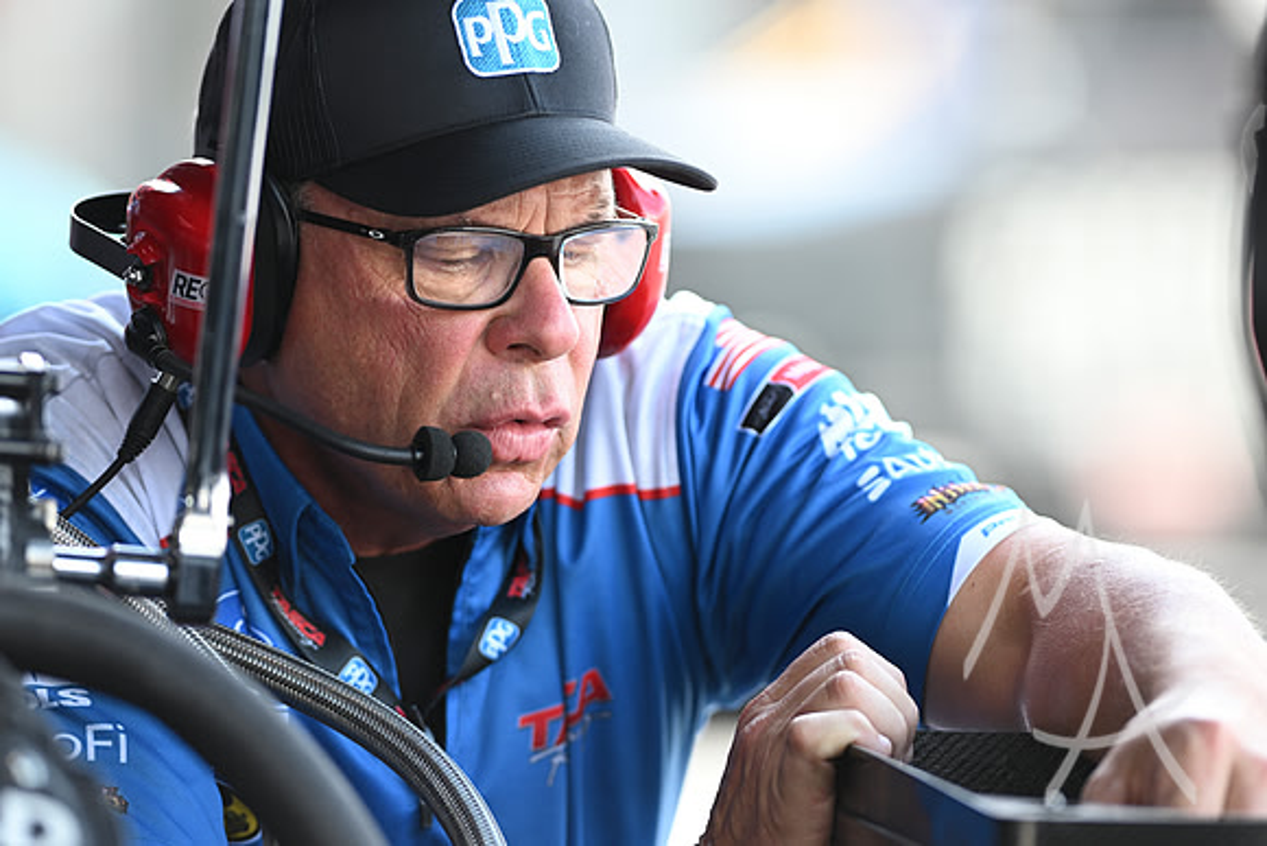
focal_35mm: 300
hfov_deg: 6.9
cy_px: 423
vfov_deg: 4.6
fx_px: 10560
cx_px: 634
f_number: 4.5
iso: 500
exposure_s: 1/250
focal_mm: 300
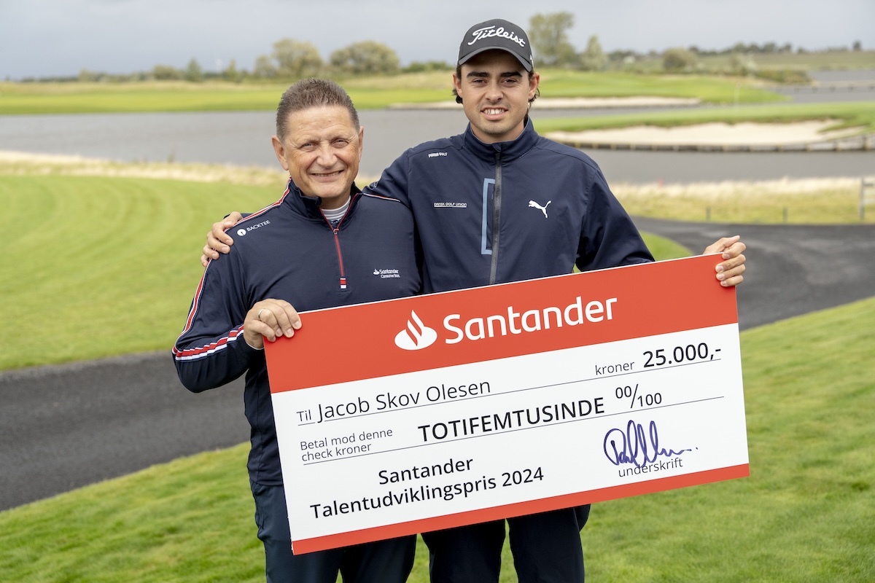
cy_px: 292
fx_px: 1094
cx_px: 438
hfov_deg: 43.6
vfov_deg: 29.9
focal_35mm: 45
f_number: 3.2
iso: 400
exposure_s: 1/1600
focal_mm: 45
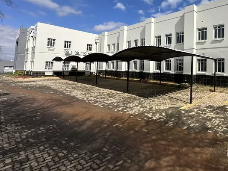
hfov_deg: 73.7
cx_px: 169
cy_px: 60
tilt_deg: +4.4
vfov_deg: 62.2
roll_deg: -1.4
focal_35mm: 21
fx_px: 138
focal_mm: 2.22
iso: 50
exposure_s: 1/2882
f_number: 2.2
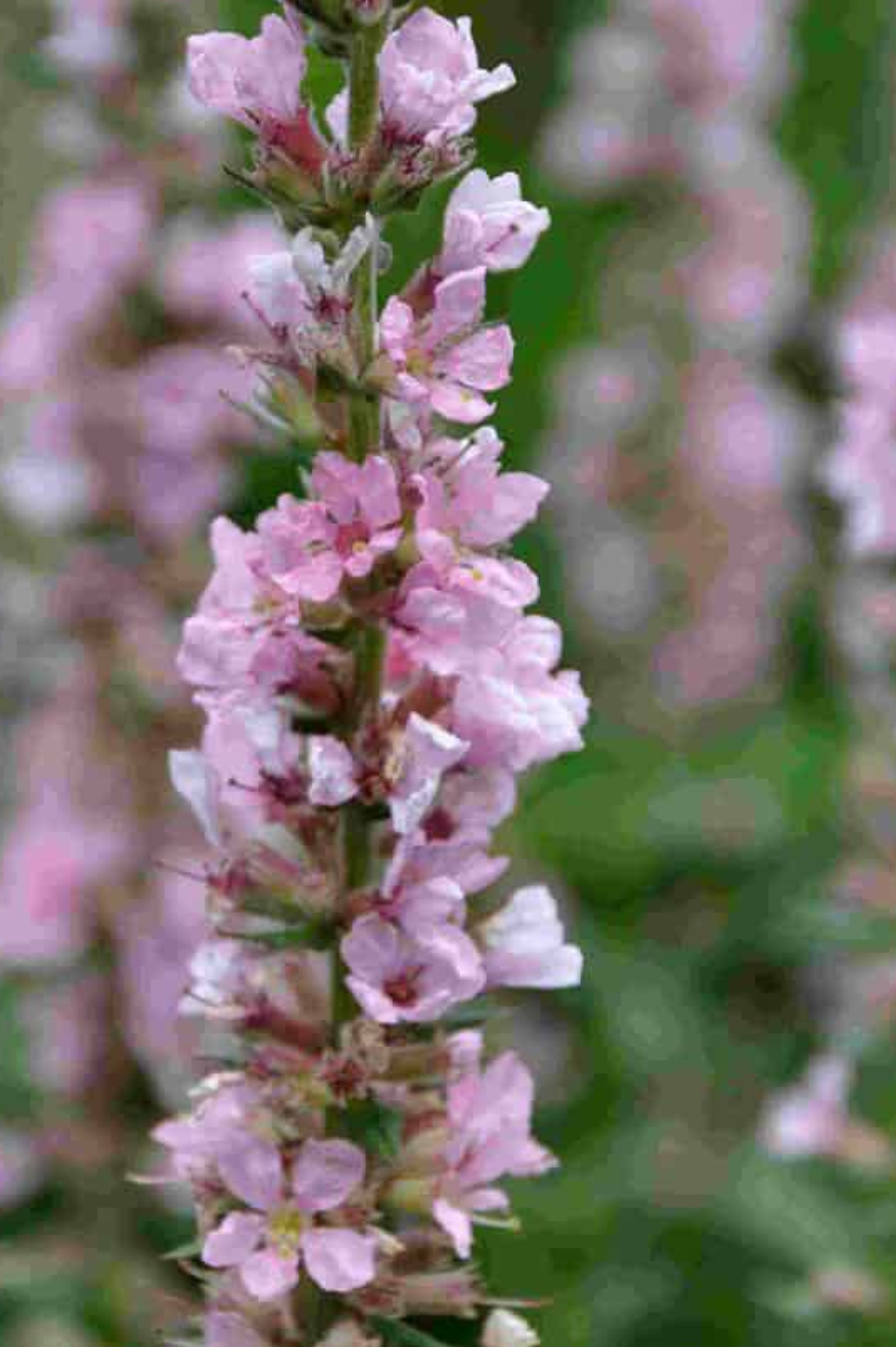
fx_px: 8222
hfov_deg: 6.2
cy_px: 705
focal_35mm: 220
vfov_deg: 9.4
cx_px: 399
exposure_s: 1/500
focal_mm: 85
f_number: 5.6
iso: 360
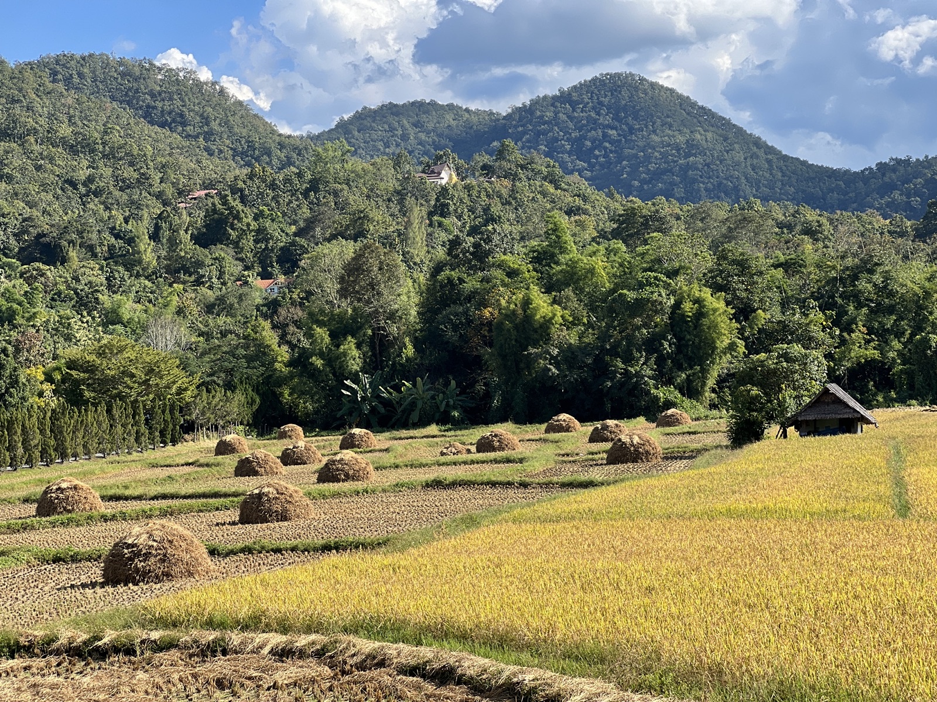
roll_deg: +4.7
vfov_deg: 19.1
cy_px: 351
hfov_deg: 25.3
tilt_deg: +0.5
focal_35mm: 77
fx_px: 2084
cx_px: 468
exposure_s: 1/362
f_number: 2.8
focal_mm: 9
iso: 32
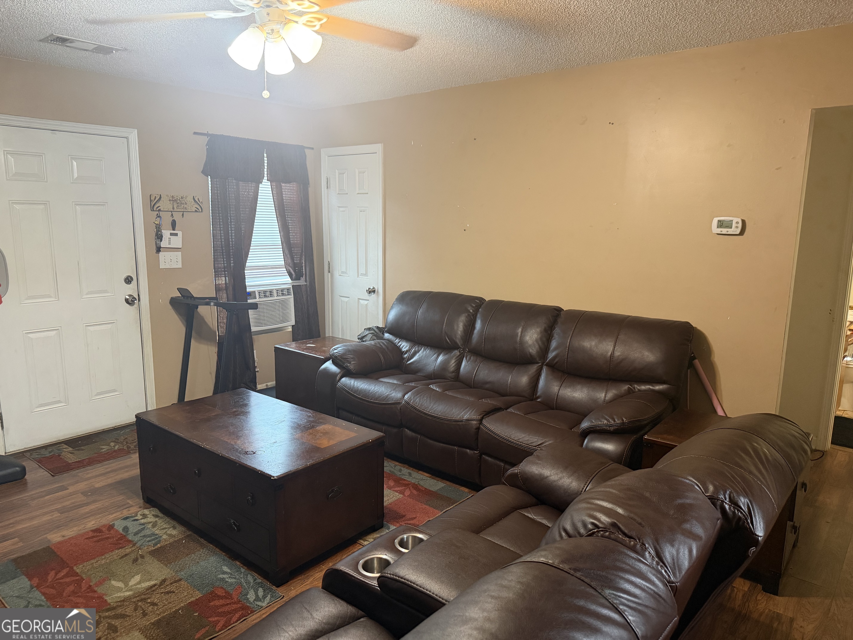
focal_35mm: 24
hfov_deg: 71.6
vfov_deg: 56.8
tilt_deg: -9.8
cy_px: 320
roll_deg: -0.7
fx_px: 591
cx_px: 426
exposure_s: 1/60
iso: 400
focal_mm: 6.76
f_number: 1.78
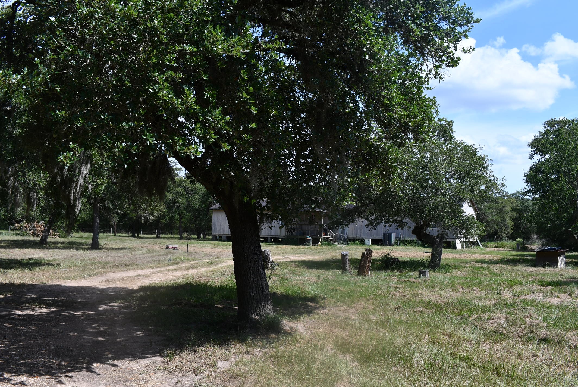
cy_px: 194
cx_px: 289
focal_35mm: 36
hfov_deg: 53.1
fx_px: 579
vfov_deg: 37.0
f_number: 8
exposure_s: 1/250
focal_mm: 18
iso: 100
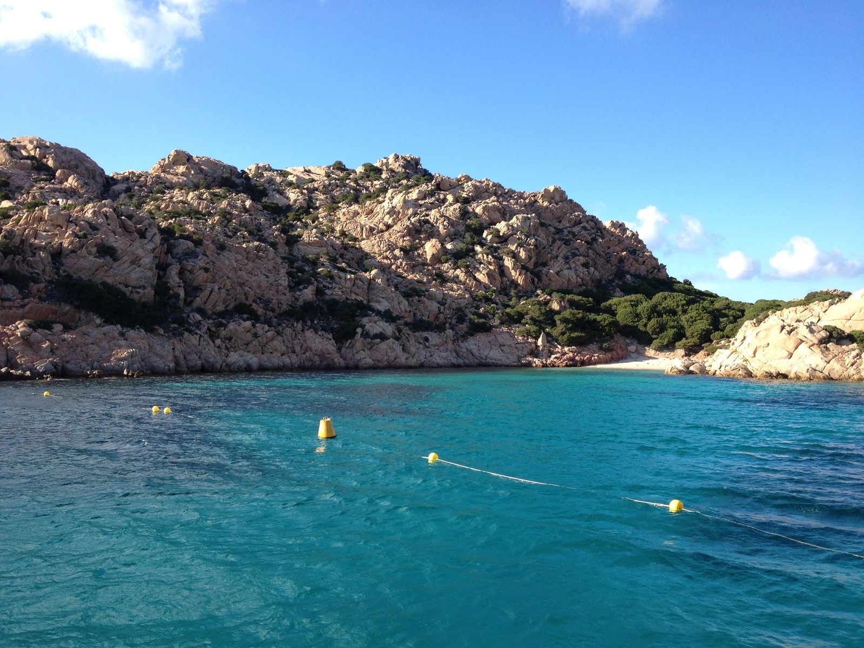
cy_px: 324
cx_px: 432
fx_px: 874
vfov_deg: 40.7
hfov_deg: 52.6
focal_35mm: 35
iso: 64
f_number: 2.4
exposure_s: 1/717
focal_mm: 4.28
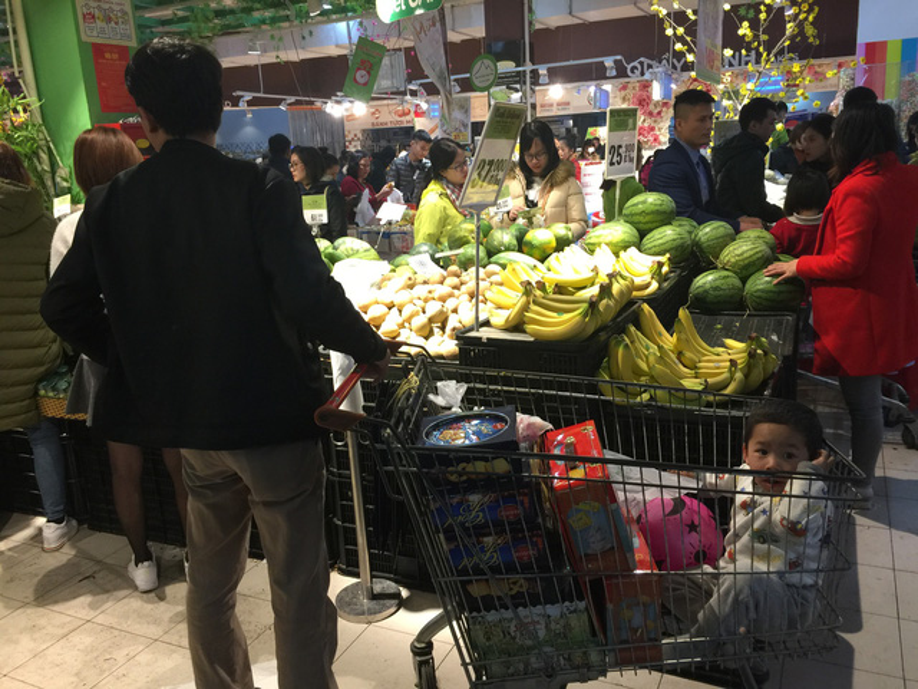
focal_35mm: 29
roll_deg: +1.8
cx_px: 459
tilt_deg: -14.2
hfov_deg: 61.7
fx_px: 769
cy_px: 344
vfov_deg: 48.2
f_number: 2.2
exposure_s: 1/33
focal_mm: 4.15
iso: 80
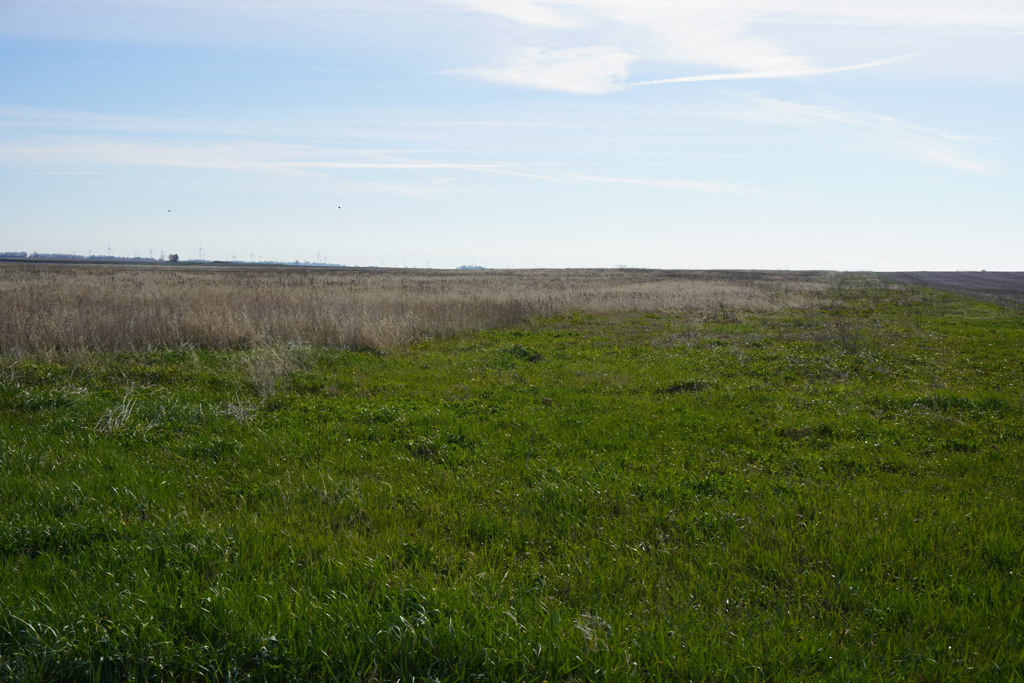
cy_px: 342
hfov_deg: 40.0
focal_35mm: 50
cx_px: 512
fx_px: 1408
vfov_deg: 27.3
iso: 100
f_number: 11
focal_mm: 33
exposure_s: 1/200
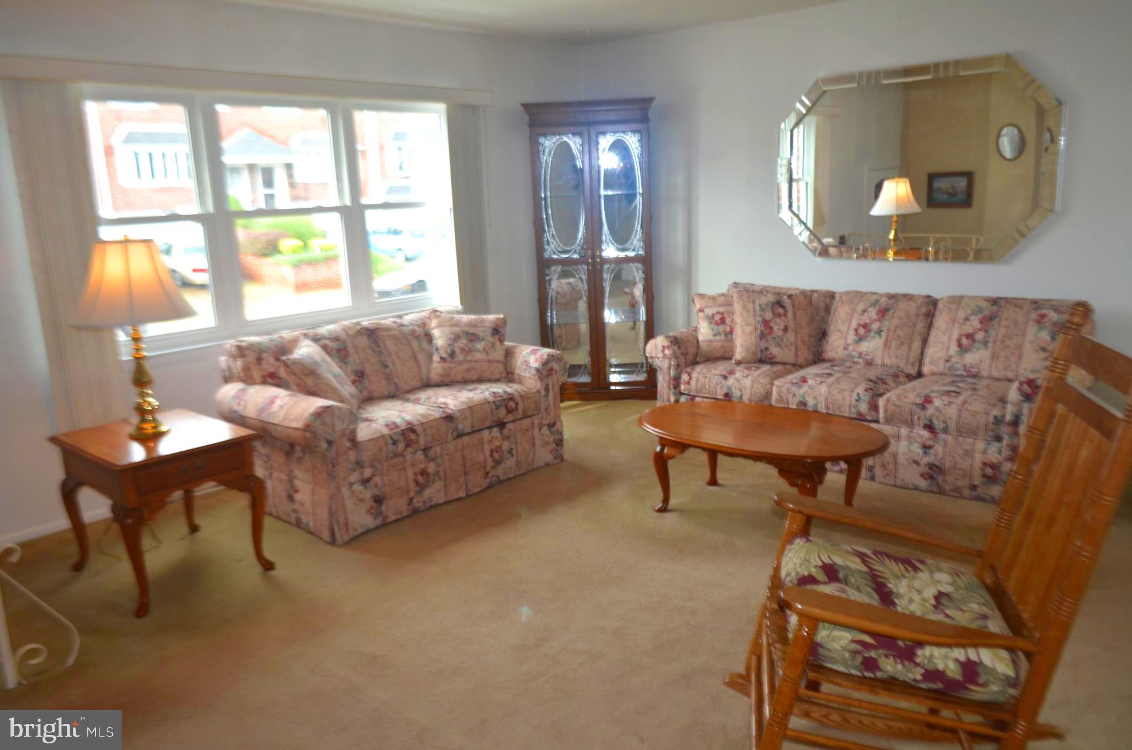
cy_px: 375
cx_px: 566
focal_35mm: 27
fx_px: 847
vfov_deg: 47.7
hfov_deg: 67.5
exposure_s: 1/100
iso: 400
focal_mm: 18
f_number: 3.5
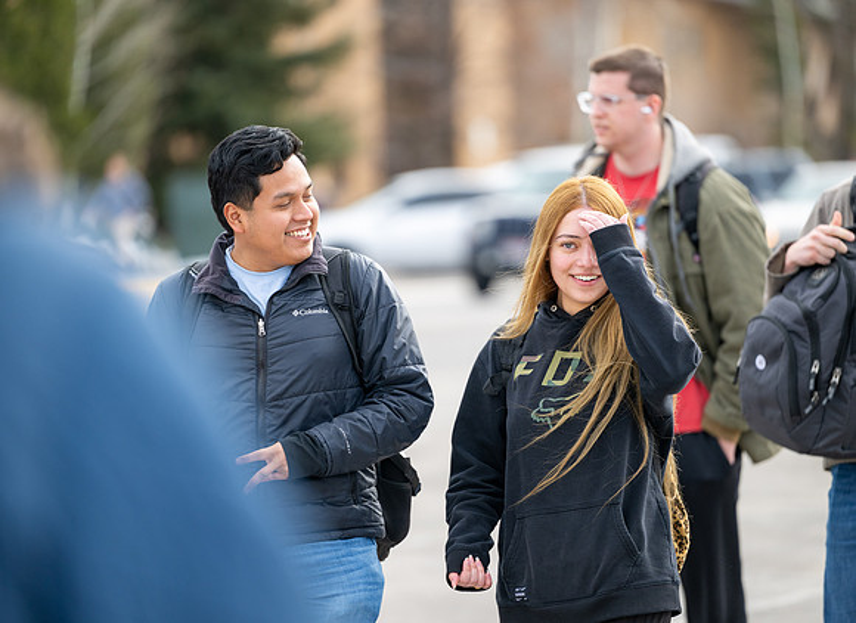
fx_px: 5190
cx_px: 467
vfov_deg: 6.9
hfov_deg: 9.4
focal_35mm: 212
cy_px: 312
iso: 320
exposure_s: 1/2000
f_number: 2.8
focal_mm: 200
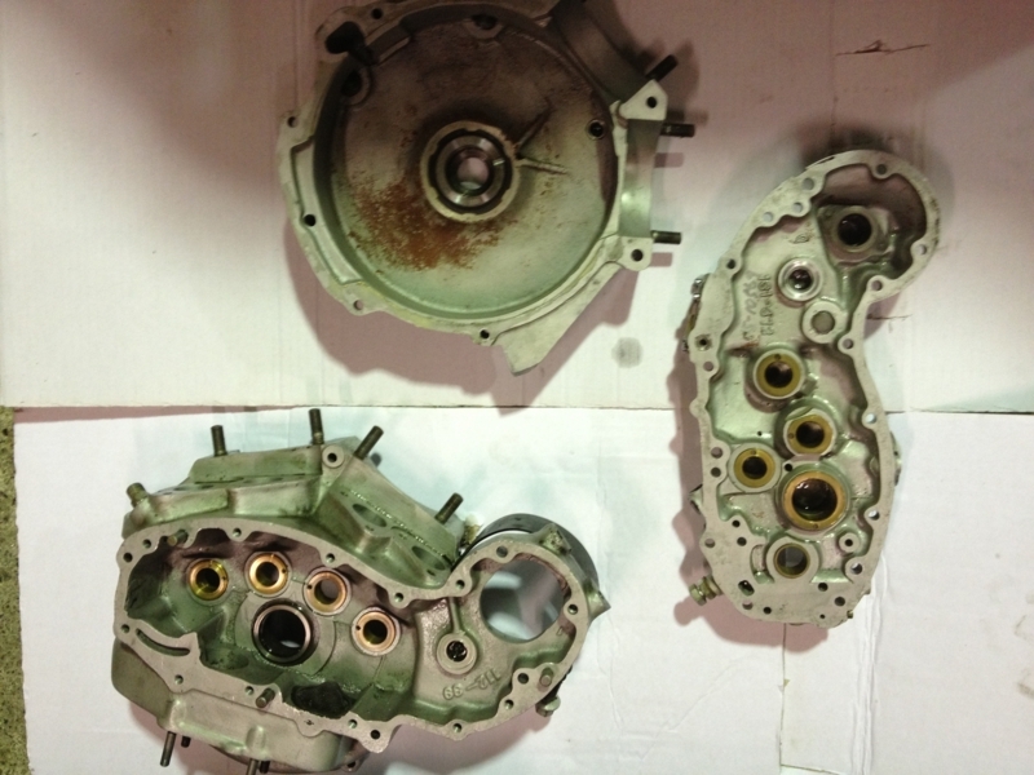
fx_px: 1045
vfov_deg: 40.7
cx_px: 517
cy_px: 388
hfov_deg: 52.6
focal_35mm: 35
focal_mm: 4.28
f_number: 2.4
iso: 125
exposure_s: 1/20
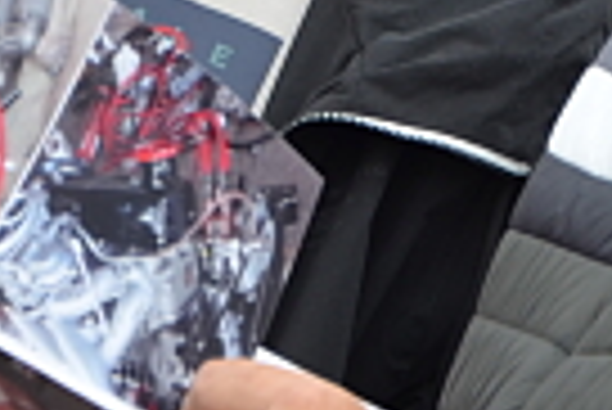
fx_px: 15740
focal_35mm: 925
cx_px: 302
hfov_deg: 2.2
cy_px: -5
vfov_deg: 1.5
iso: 100
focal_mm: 105
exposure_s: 1/200
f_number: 5.6
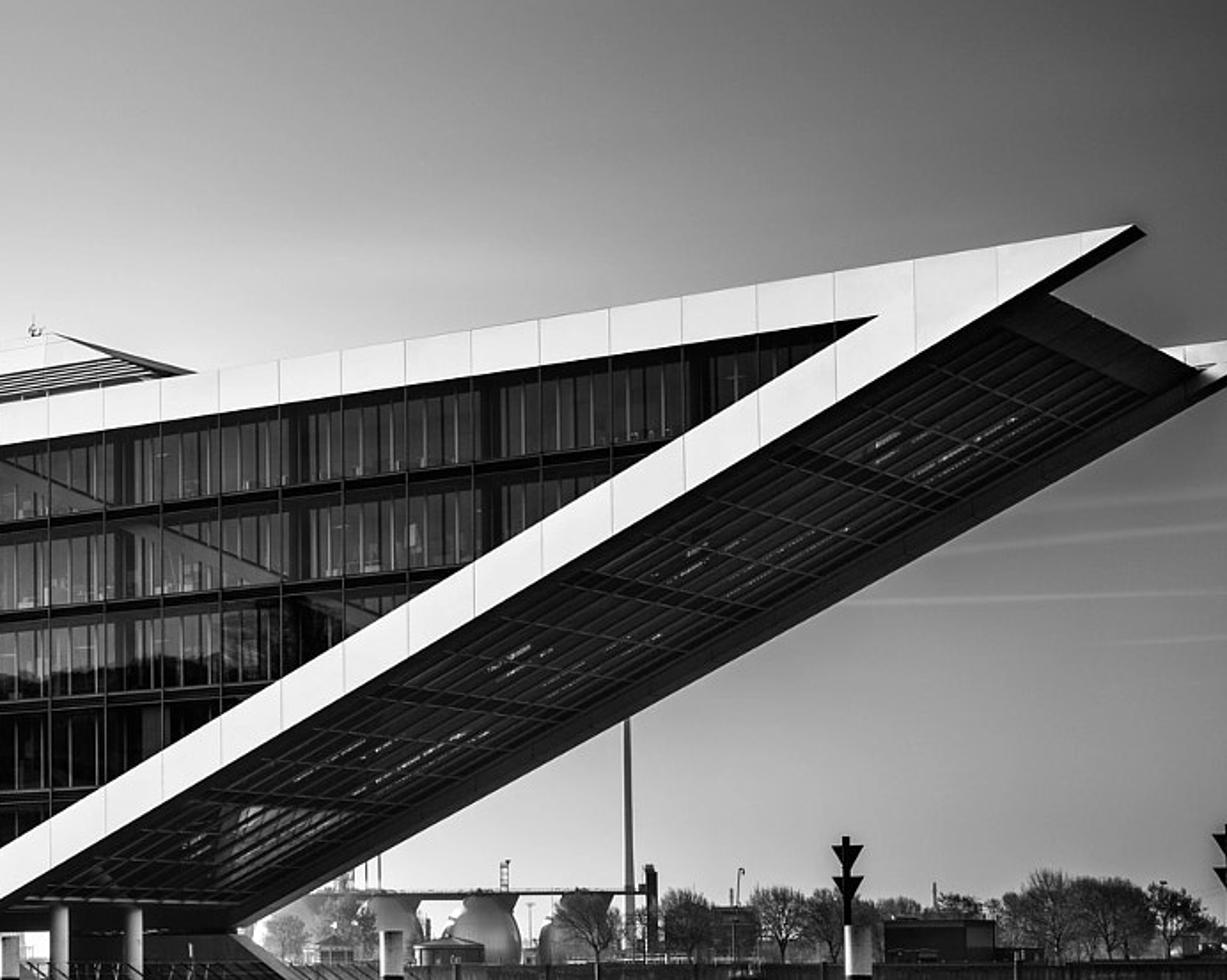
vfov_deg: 20.0
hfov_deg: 23.9
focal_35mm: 76
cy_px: 754
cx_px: -20
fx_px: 2759
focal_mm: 35
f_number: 11
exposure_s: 121
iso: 100
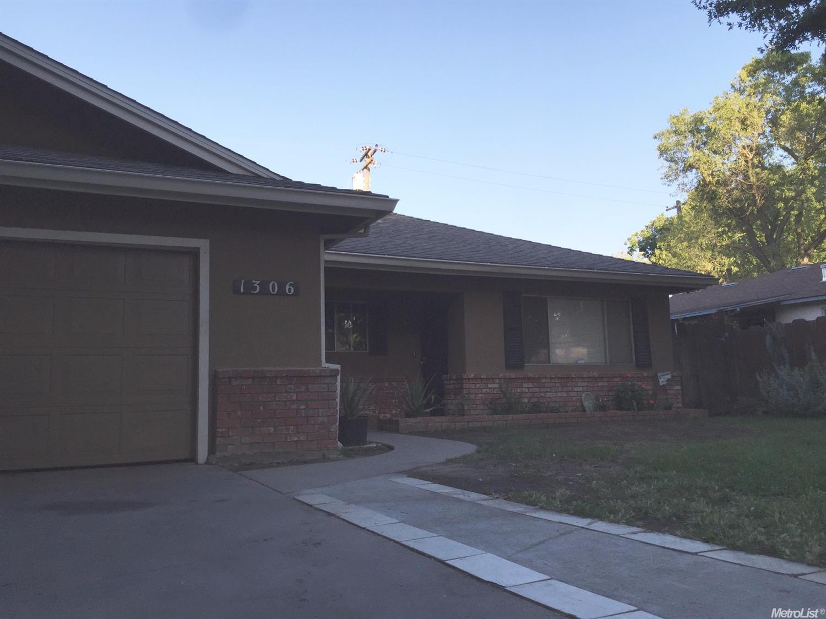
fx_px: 692
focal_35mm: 29
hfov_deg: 61.7
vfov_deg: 48.2
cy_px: 310
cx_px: 413
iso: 32
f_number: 2.2
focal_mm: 4.15
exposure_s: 1/628
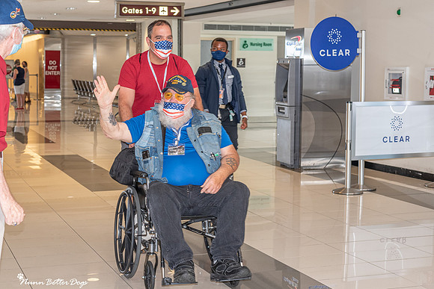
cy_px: 124
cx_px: 174
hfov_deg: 32.8
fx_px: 735
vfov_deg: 22.3
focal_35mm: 61
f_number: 4.5
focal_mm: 50
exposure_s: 1/60
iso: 640
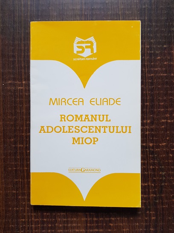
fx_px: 174
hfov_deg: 53.1
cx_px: 87
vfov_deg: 67.3
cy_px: 116
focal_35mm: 26
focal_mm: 4.3
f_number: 1.7
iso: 125
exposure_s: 1/50
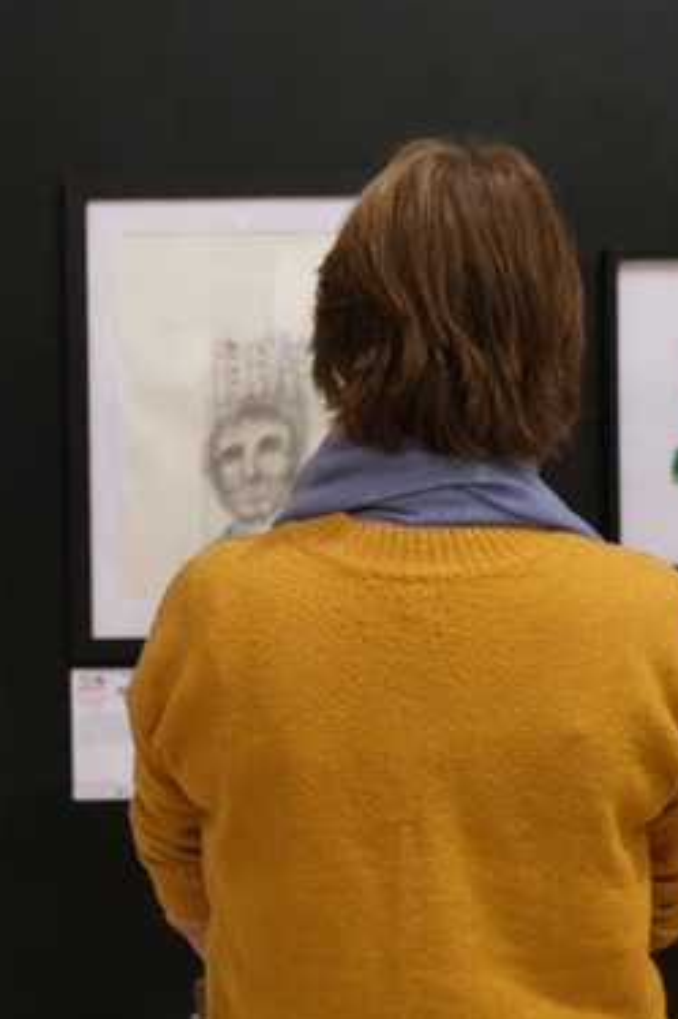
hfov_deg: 20.9
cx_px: 93
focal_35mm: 64
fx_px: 1810
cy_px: 507
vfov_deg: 31.4
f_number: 4.5
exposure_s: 1/42
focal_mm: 28
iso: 800
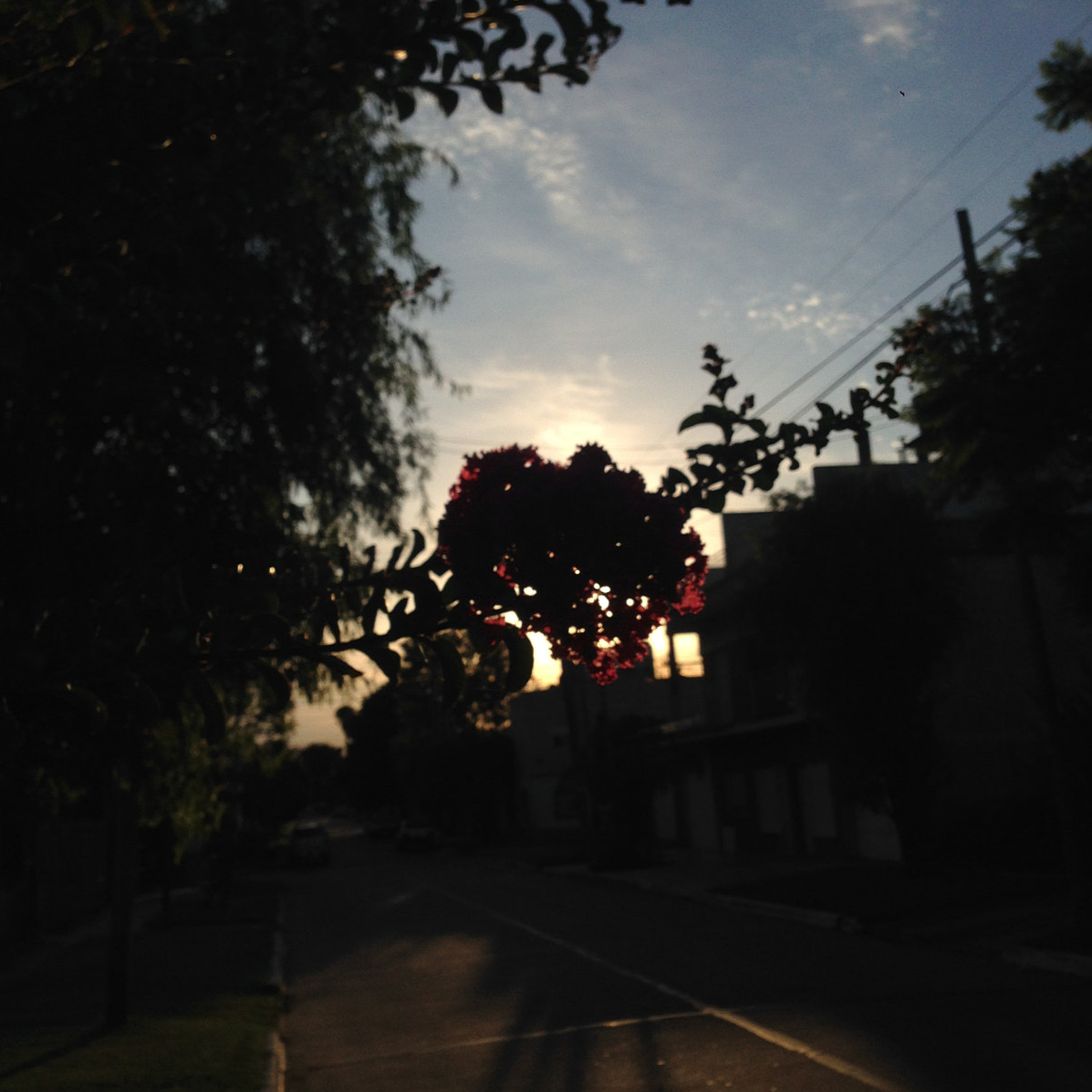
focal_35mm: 39
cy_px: 550
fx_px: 1392
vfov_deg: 42.8
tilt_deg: +14.0
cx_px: 546
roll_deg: +4.5
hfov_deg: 42.8
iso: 50
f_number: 2.4
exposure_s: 1/6024
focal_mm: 4.12
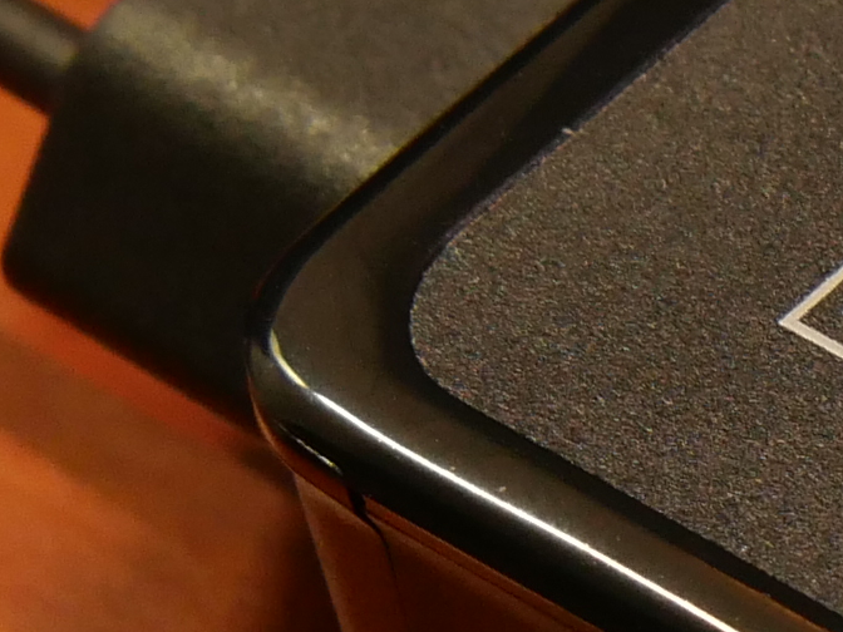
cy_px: 919
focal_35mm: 328
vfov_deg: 4.5
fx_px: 7988
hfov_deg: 5.9
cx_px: 1544
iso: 800
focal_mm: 24
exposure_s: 1/30
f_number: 5.6
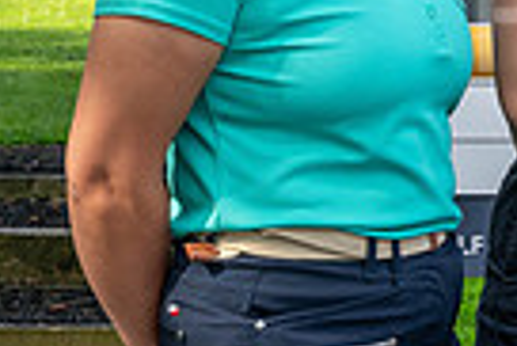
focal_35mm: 217
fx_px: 3120
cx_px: 969
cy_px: -167
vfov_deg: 6.3
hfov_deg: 9.0
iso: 160
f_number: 8
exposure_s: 1/100
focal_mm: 51
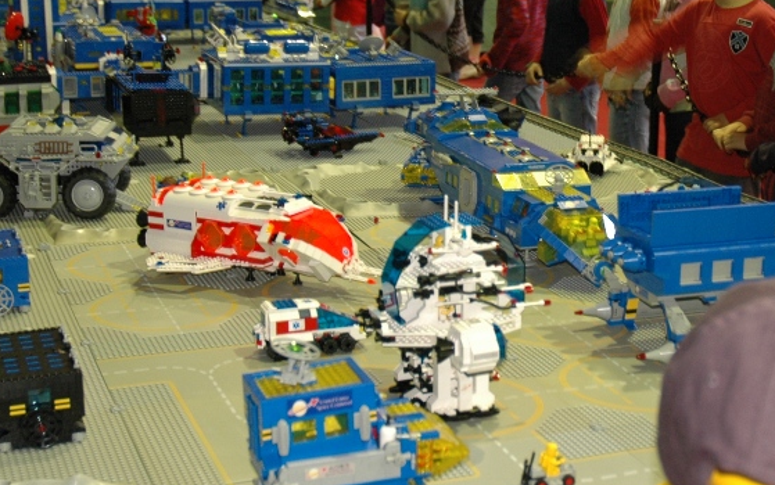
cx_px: 524
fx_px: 1478
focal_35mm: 70
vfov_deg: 18.6
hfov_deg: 29.2
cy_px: 149
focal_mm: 25
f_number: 3.8
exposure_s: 1/15
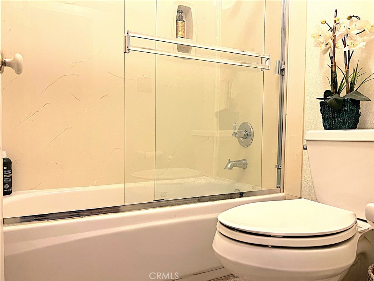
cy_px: 140
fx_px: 281
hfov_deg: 67.3
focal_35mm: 26
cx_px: 187
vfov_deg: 53.1
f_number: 1.5
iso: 160
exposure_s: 1/60
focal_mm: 5.7
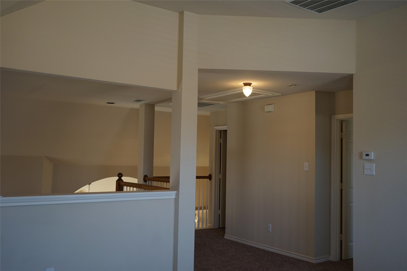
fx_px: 384
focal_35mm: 34
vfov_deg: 38.9
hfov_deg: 55.8
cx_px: 204
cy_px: 136
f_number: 4
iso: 500
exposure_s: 1/160
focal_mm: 34
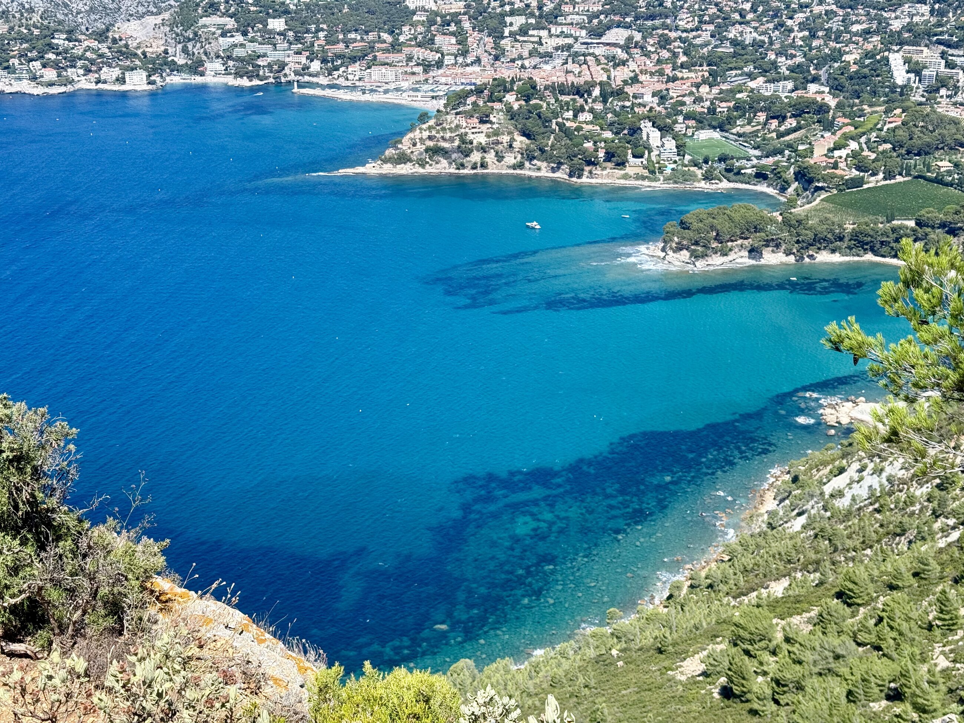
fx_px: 1337
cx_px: 482
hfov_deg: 39.7
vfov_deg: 30.3
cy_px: 362
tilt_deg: -19.1
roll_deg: +1.3
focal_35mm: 48
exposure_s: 1/3534
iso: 64
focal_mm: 6.76
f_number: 1.78
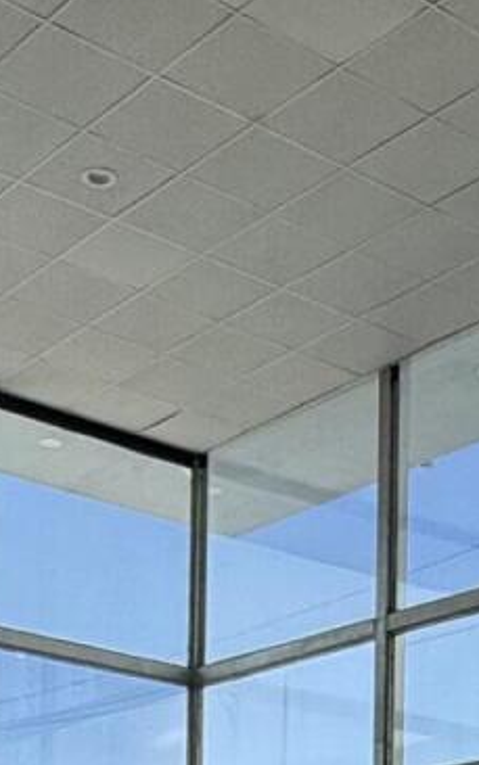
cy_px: 1087
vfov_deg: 22.0
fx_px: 1691
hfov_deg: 16.1
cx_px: 249
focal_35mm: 81
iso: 64
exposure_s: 1/1167
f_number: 2.2
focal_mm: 2.22
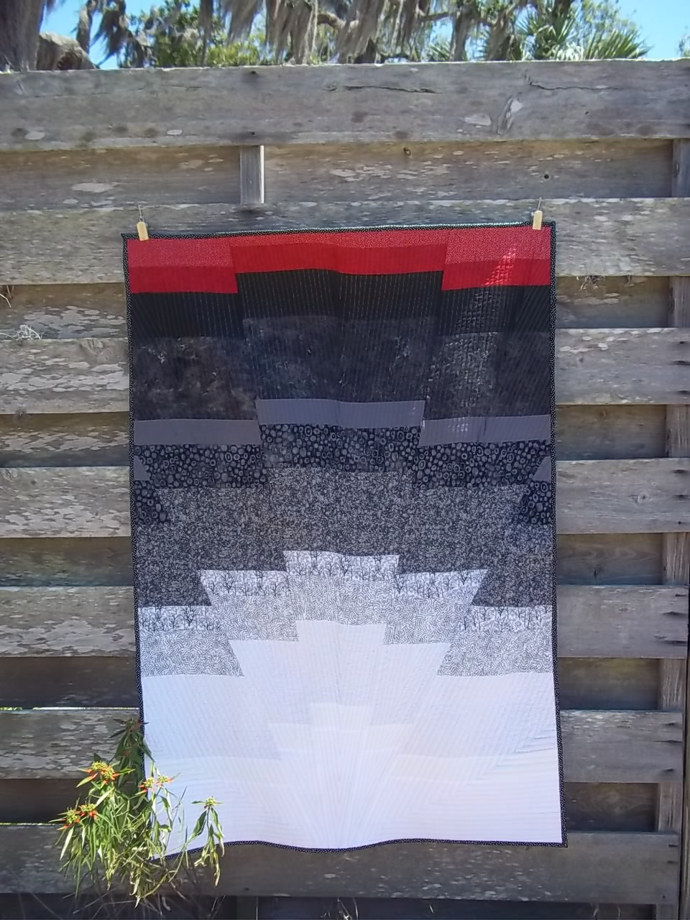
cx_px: 345
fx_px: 957
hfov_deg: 39.7
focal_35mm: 36
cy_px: 460
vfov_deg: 51.4
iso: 80
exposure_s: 1/400
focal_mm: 6.5
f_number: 3.1
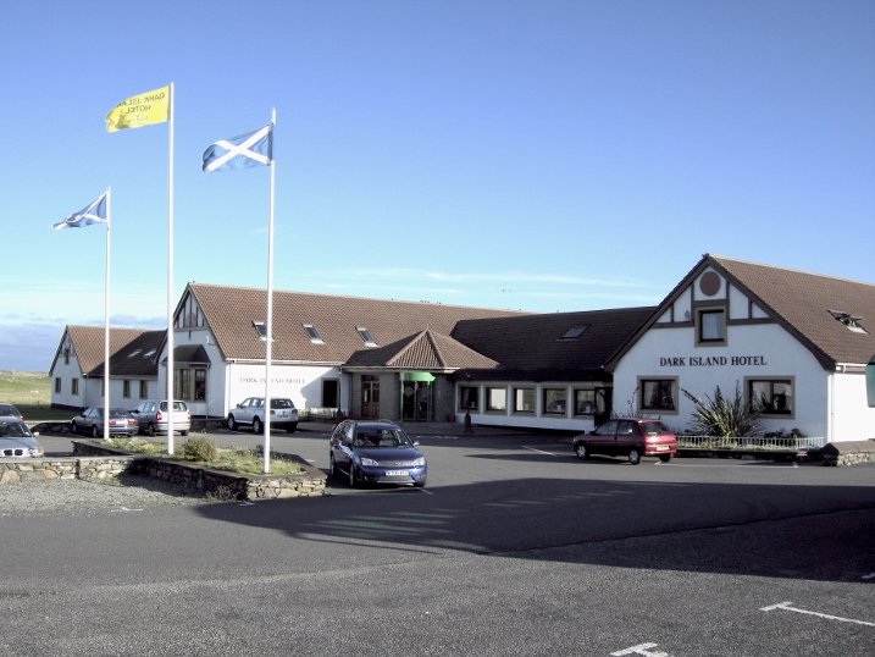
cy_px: 328
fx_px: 910
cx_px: 438
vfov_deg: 39.7
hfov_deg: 51.3
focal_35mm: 36
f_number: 5.4
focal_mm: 7.5
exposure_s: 1/244
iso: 64
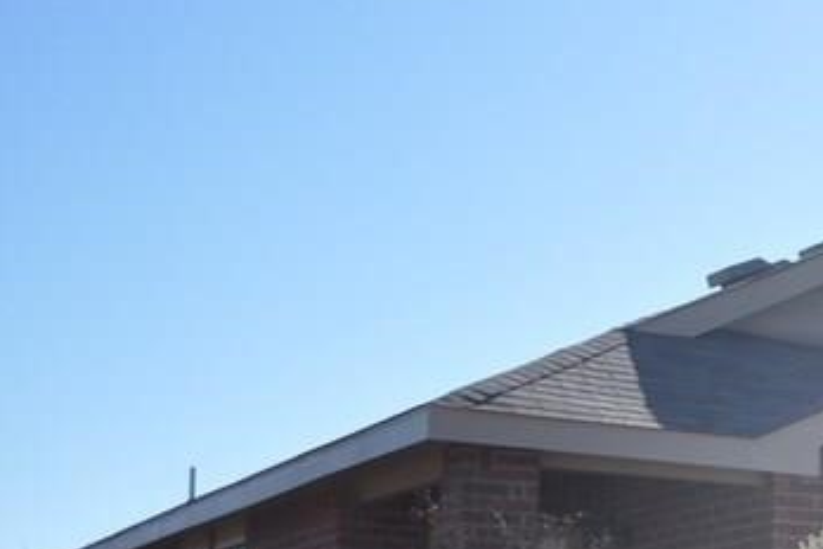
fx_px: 2355
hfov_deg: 17.9
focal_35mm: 103
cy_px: 644
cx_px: 1206
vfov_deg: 13.0
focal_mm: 22
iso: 200
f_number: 3.8
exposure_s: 1/1600
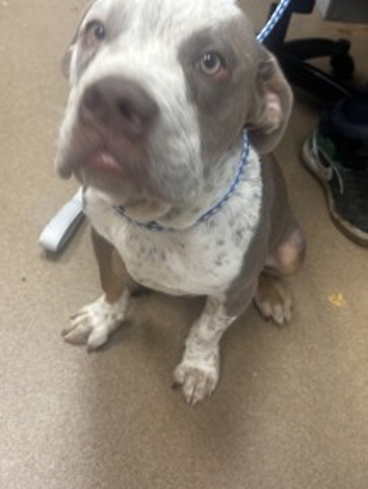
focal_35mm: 38
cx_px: 180
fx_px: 537
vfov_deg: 48.8
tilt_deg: -42.8
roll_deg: -10.3
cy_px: 208
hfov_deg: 37.8
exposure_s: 1/43
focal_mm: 5.96
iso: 100
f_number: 1.6
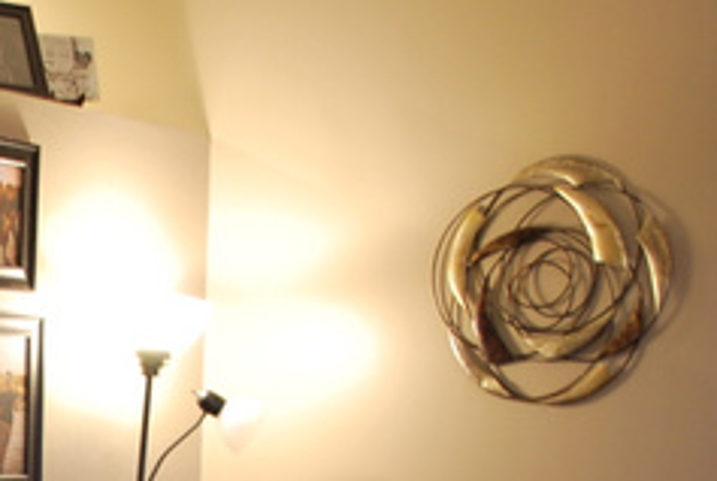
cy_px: 635
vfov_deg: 14.7
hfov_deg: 21.1
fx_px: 1776
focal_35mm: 89
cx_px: -157
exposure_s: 1/6
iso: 400
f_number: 4
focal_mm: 22
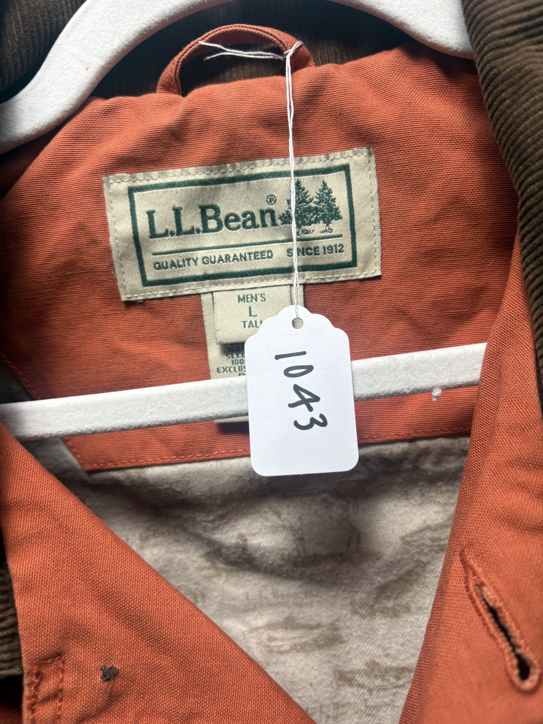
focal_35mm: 26
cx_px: 272
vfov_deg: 67.3
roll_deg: -1.1
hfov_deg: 53.1
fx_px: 544
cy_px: 362
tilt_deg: -4.1
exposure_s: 1/121
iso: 50
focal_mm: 5.96
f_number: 1.6
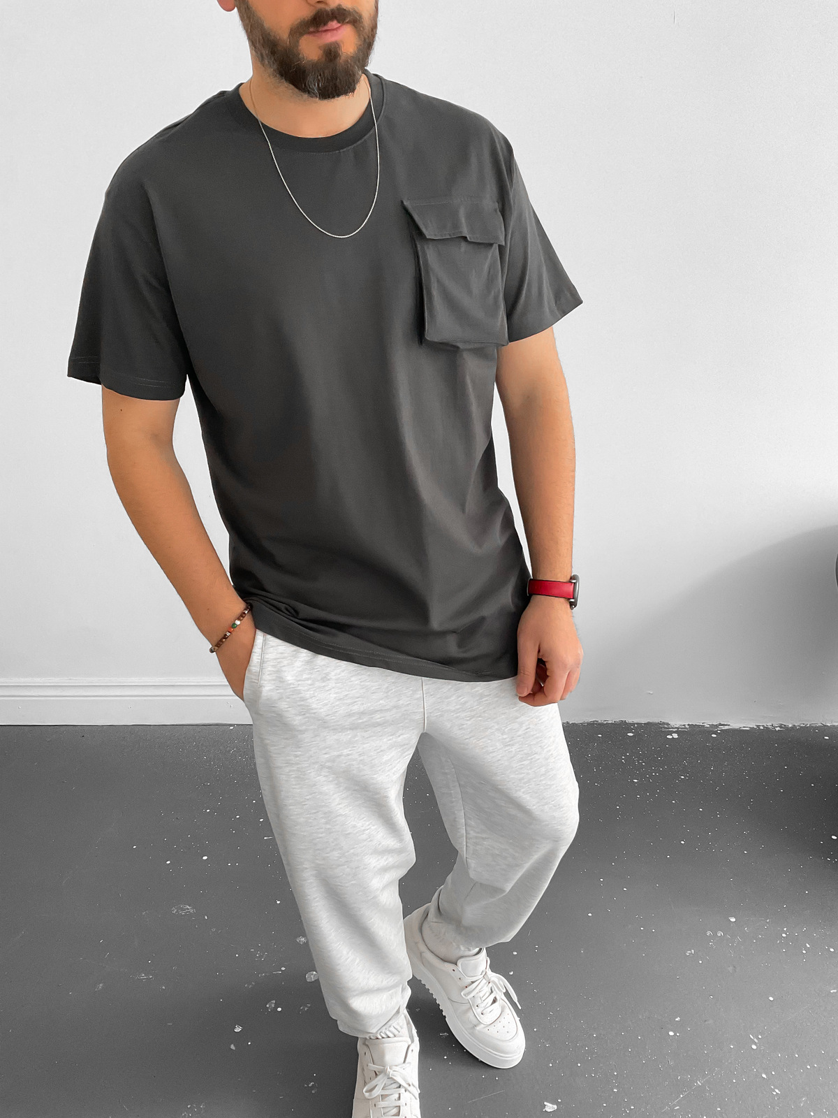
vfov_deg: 61.7
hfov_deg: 48.2
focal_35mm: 29
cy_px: 559
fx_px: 936
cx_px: 419
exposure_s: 1/60
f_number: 1.8
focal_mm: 3
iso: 125
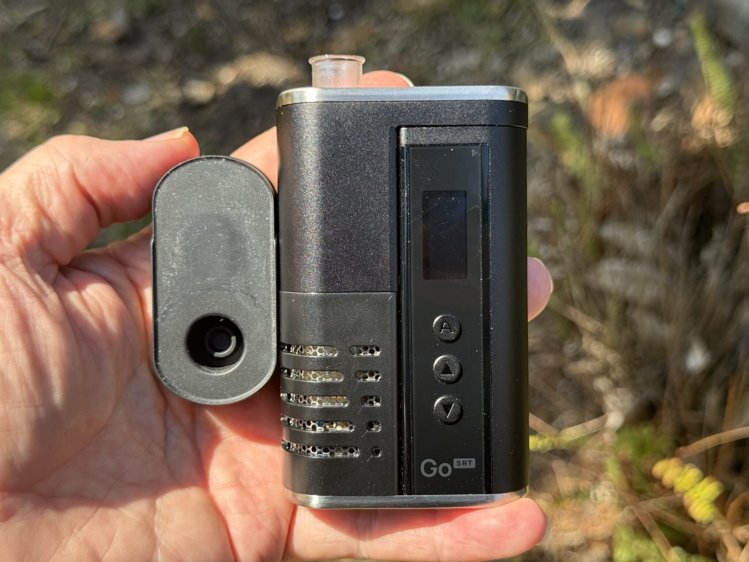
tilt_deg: -46.2
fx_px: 1039
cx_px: 374
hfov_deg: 39.7
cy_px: 281
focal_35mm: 48
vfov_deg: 30.3
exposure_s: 1/885
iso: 100
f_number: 1.78
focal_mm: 6.76
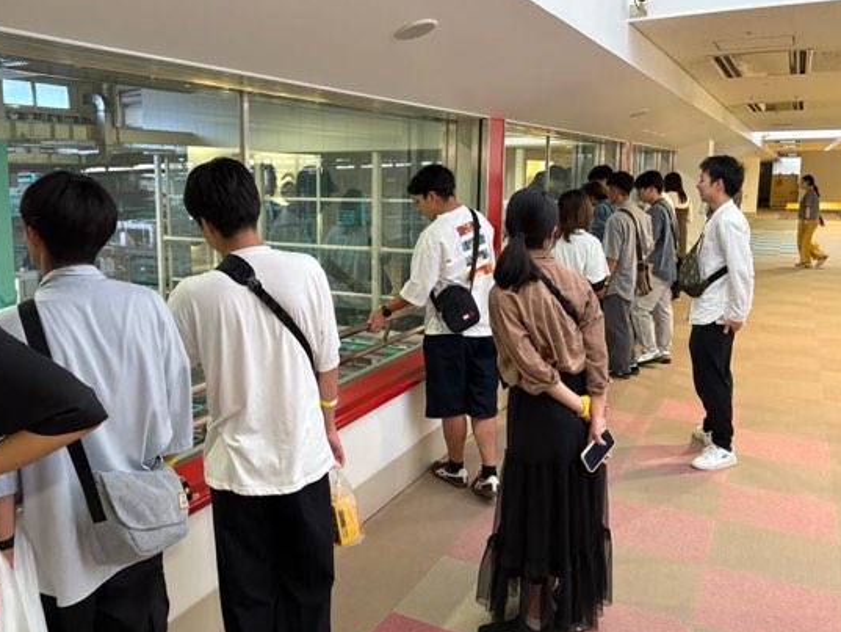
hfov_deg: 58.1
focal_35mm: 31
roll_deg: +0.2
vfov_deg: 45.3
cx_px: 354
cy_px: 270
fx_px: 753
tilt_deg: -6.9
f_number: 1.6
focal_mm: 5.96
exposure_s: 1/60
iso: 250
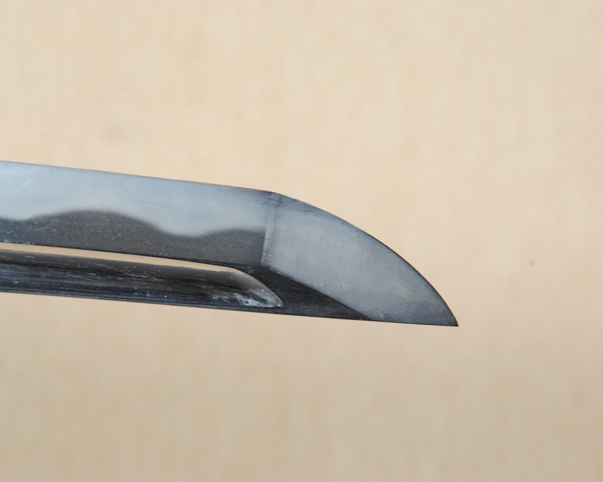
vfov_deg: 6.8
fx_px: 4079
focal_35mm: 229
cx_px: 271
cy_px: 242
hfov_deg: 8.5
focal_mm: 135
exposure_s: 1/2
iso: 400
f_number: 11
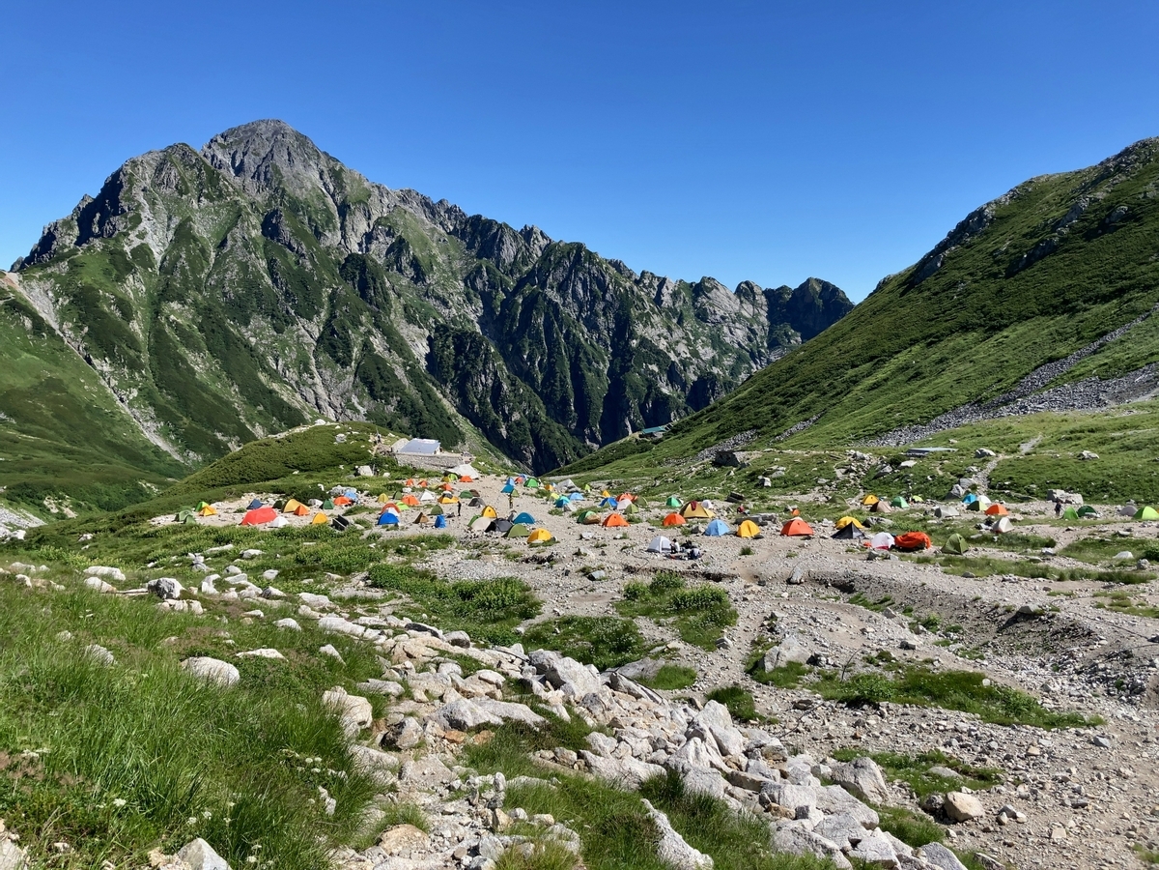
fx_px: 937
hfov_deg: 63.4
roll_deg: -1.2
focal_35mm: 28
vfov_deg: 49.7
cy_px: 435
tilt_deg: -6.3
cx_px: 580
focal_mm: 3.99
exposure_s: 1/1919
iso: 20
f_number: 1.8
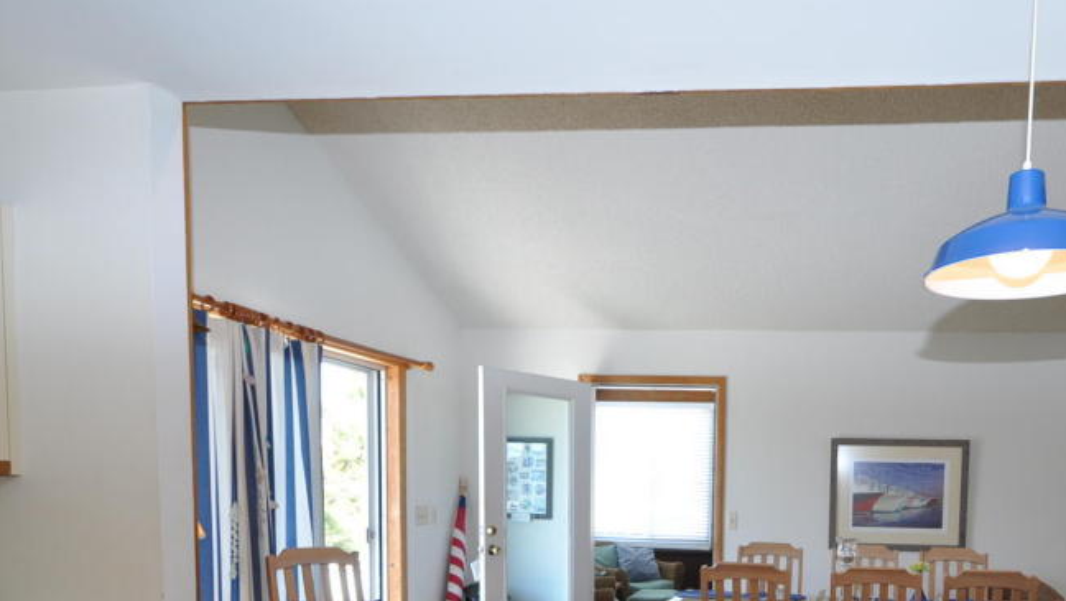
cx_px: 765
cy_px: 563
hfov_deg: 64.8
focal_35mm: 28
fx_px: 792
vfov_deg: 38.1
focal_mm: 10
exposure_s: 1/80
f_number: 4.5
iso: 400
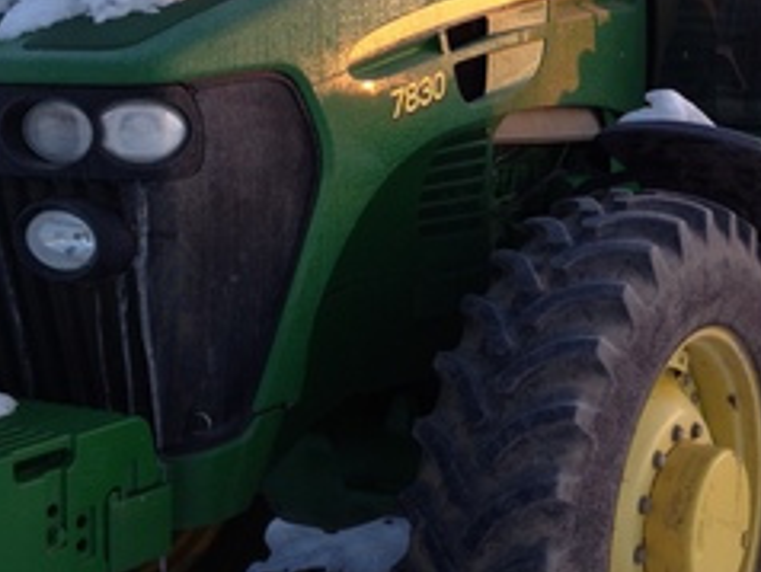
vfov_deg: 18.4
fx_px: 1760
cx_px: 550
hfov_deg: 24.2
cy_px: 205
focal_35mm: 80
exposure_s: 1/120
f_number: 2.4
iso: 50
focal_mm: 4.28
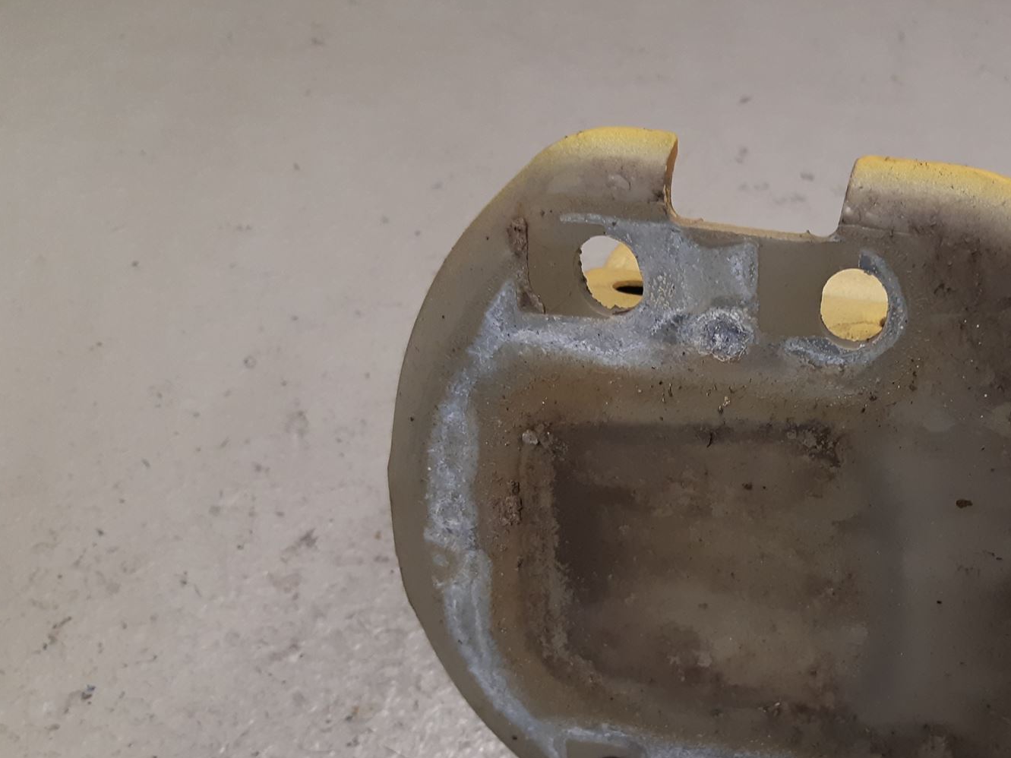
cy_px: 494
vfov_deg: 35.7
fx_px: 1168
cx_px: 772
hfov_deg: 45.0
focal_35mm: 40
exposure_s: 1/50
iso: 100
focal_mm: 3.93
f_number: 1.7
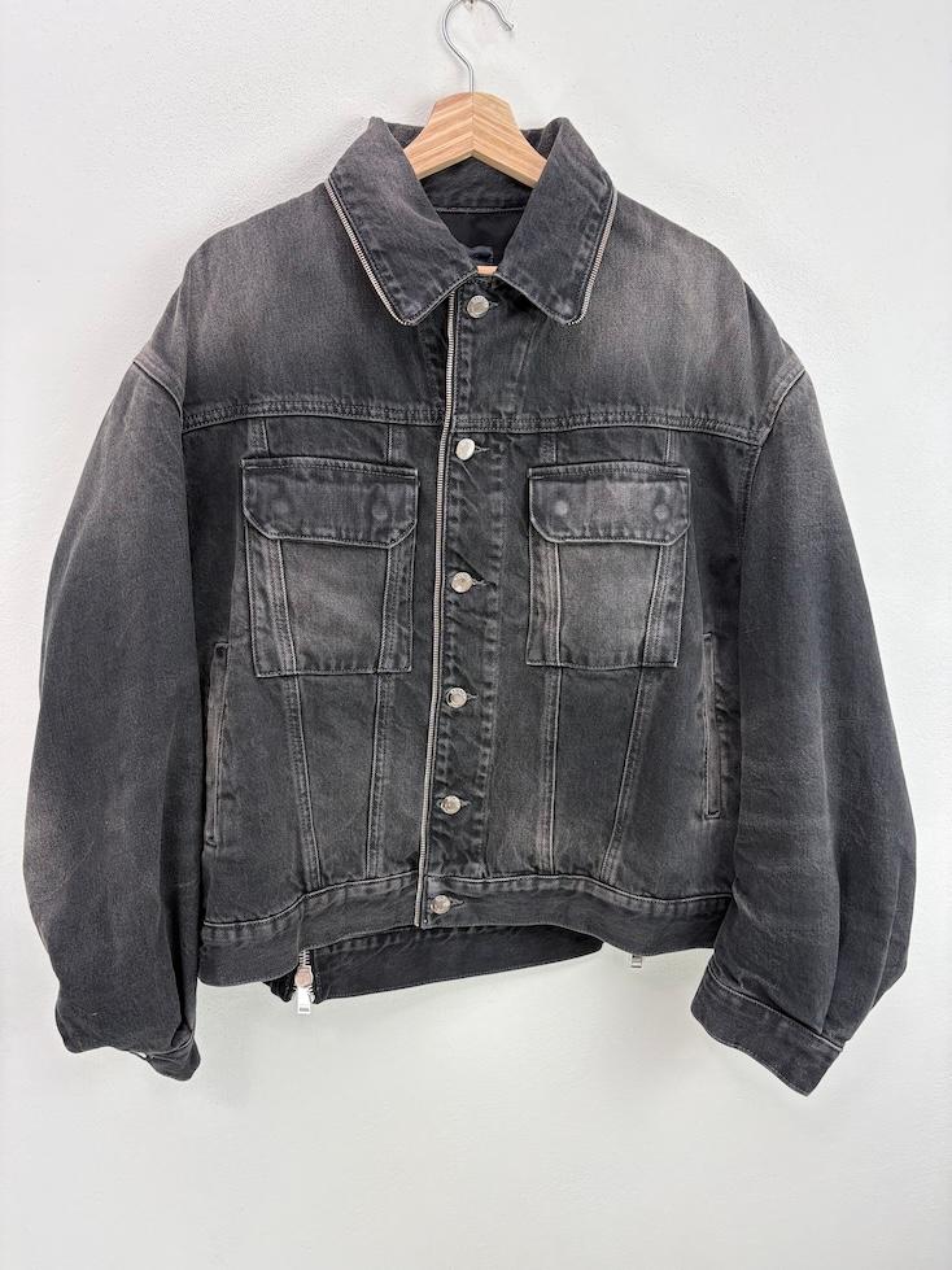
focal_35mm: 26
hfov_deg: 53.1
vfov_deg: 67.3
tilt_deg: -10.1
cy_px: 635
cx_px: 476
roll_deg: +0.6
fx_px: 954
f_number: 1.6
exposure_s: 1/100
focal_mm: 5.96
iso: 80
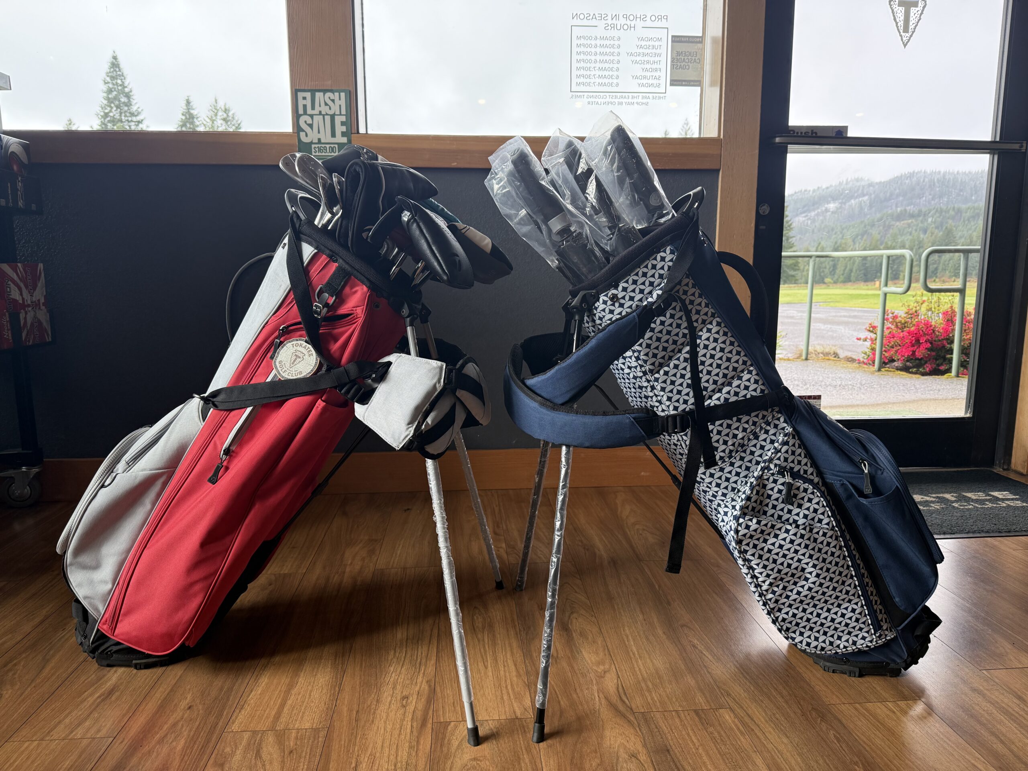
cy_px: 386
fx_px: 713
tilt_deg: -9.0
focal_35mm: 24
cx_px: 514
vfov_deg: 56.8
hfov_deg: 71.6
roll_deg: +0.0
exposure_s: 1/226
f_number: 1.78
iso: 125
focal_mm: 6.76
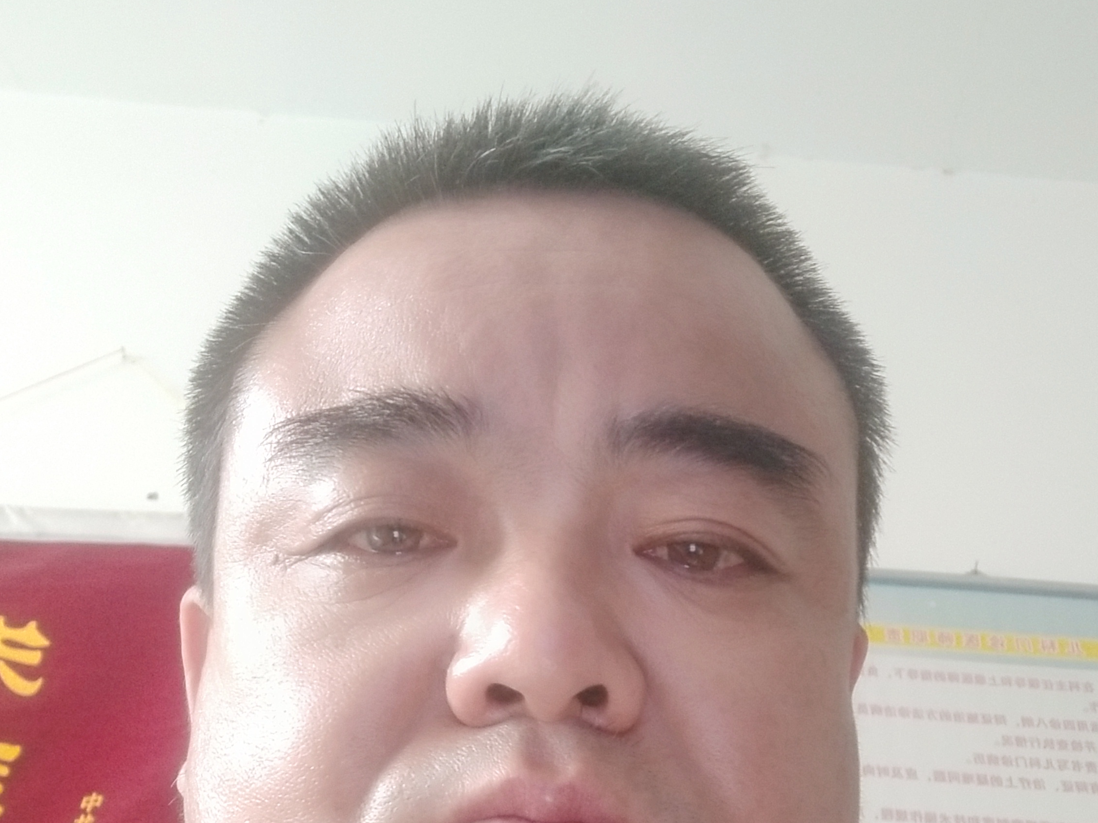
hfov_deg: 36.8
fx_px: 1649
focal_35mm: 52
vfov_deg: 27.6
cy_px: 636
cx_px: 573
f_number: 2
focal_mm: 3.87
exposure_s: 1/16.7
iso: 491
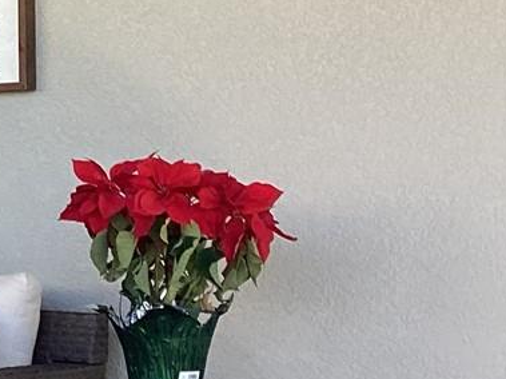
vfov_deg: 11.3
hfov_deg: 13.4
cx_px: -426
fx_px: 1914
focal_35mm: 131
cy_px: 132
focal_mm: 3.3
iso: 40
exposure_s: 1/120
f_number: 2.4
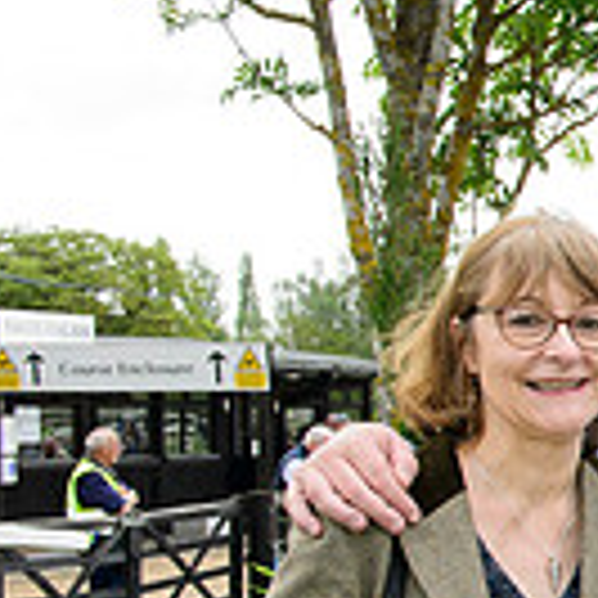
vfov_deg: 15.1
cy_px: 454
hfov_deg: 12.8
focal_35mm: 115
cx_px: 1272
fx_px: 2248
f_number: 8
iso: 500
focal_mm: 31
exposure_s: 1/160
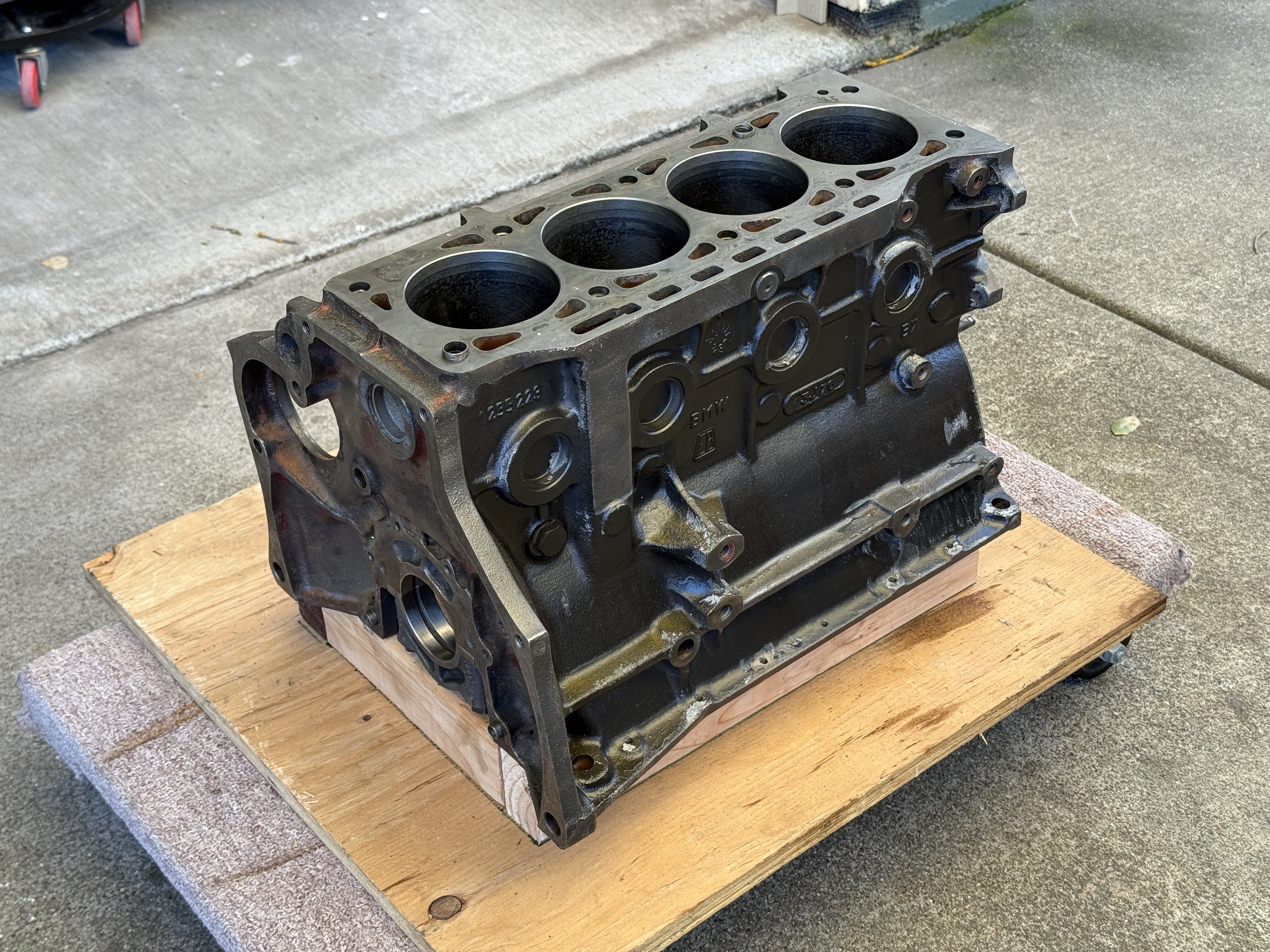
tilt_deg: -39.0
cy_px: 476
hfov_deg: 39.7
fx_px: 1761
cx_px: 635
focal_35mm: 48
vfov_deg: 30.3
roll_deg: +0.5
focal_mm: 6.76
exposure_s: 1/121
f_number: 1.78
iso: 50
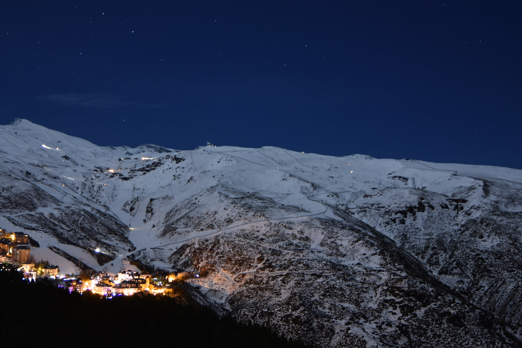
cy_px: 124
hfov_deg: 53.1
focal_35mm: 36
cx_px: 244
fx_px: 522
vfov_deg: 36.6
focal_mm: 14
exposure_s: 6
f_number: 2.8
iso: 100
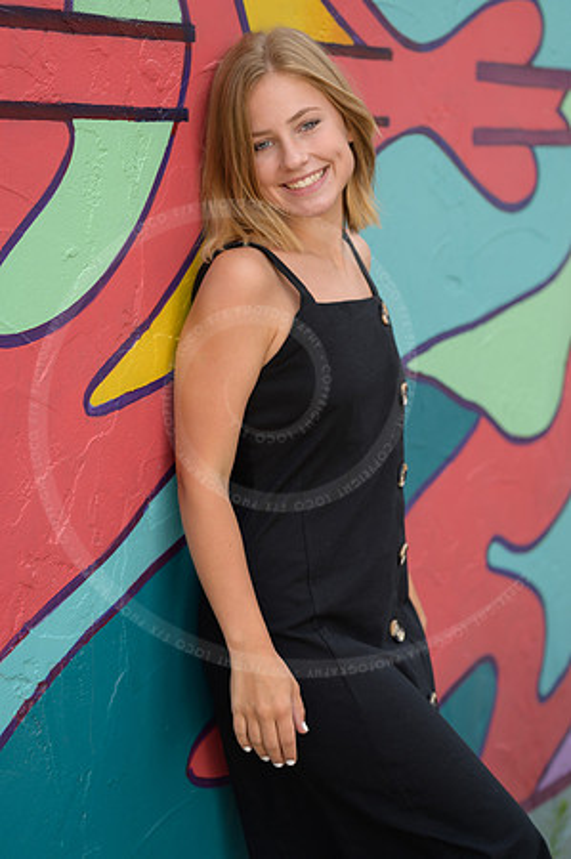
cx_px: 286
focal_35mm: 85
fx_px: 2027
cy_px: 430
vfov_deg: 23.9
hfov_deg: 16.0
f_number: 3.2
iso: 160
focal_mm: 85
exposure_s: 1/320
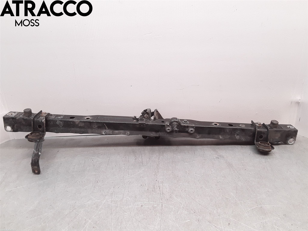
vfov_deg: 49.7
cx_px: 154
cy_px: 116
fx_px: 249
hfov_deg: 63.4
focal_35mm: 28
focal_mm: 2.91
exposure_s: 1/50
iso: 50
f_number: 1.9
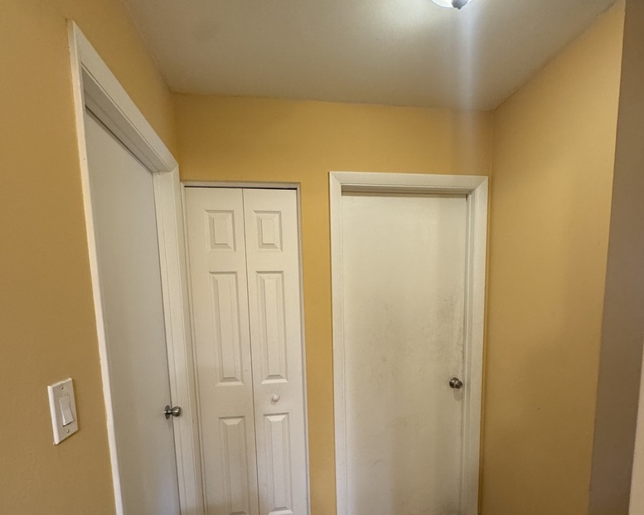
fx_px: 362
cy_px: 348
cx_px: 332
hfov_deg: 83.3
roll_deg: +1.2
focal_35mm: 19
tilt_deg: -7.4
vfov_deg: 68.6
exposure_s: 1/60
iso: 400
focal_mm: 2.22
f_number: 2.2
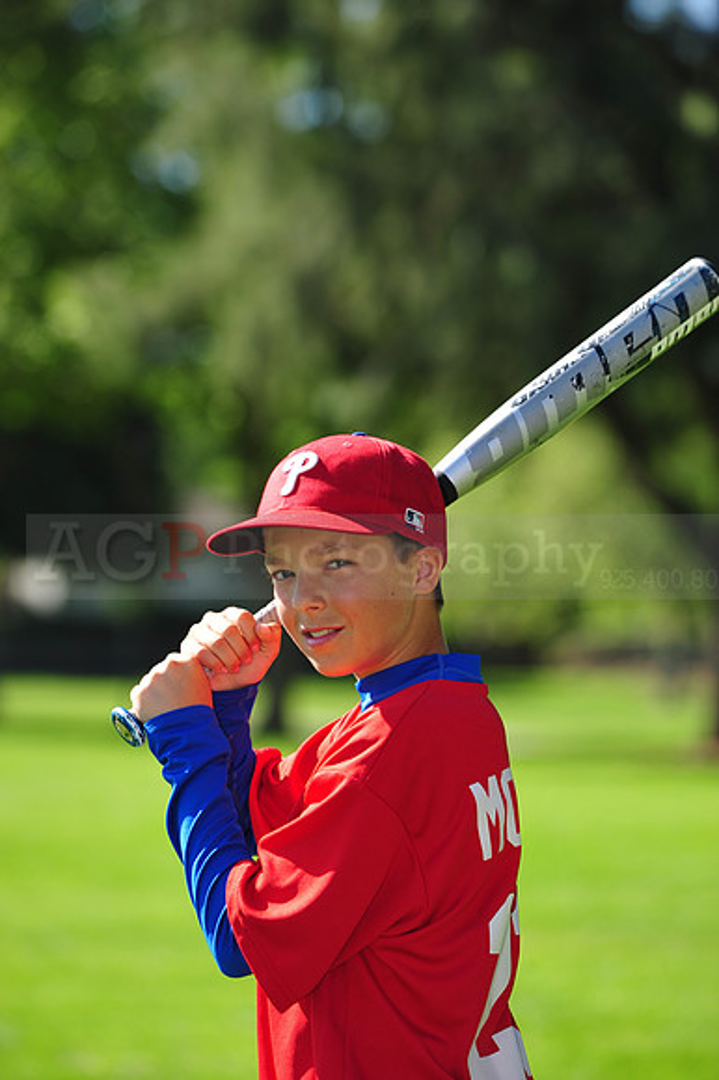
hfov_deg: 7.8
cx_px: 360
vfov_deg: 11.8
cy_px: 540
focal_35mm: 175
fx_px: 5249
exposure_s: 1/640
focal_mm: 175
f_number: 5
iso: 200
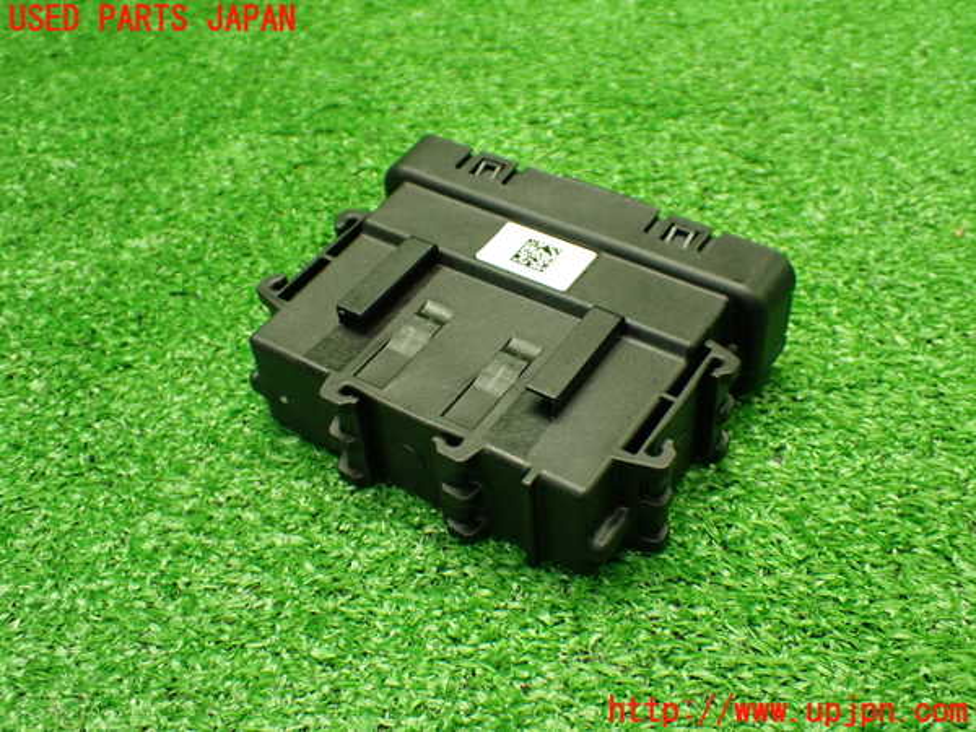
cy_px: 366
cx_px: 488
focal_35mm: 38
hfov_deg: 49.0
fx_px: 1071
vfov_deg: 37.7
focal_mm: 6.83
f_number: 2.7
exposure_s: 1/80
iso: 800
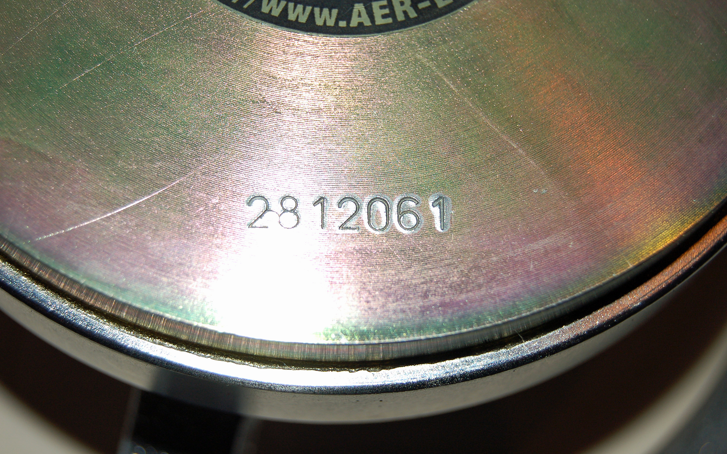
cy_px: 214
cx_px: 362
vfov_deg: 15.5
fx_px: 1675
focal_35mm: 85
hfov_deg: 24.5
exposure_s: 1/60
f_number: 5.6
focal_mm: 55
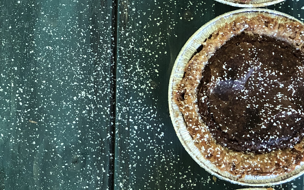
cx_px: 119
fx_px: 1110
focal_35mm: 134
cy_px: 21
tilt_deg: -83.1
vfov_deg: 9.7
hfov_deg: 15.6
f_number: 2.4
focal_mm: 6
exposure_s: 1/40
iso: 80
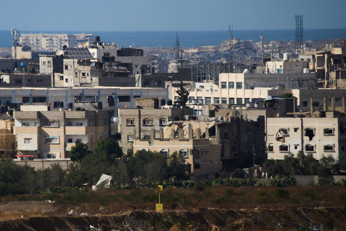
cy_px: 116
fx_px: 7686
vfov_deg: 1.7
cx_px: 173
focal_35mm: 800
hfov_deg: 2.6
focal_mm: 800
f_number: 8
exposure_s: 1/1600
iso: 400
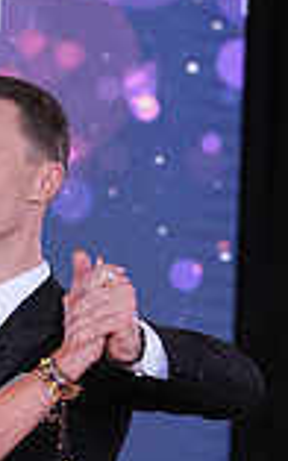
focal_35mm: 385
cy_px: 716
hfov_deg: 3.4
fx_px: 4839
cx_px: -192
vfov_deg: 5.4
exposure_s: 1/200
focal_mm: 102
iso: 1250
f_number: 4.5
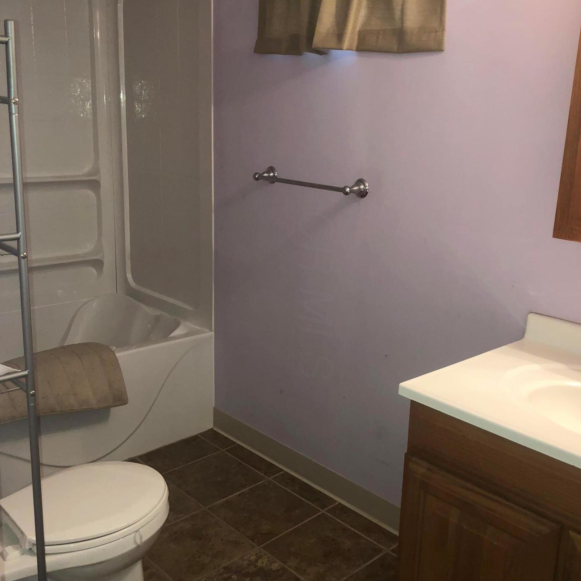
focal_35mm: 36
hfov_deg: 46.0
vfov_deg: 46.0
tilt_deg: -14.2
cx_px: 316
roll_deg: -2.1
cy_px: 296
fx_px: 684
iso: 64
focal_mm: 3.99
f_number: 1.8
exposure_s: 1/45
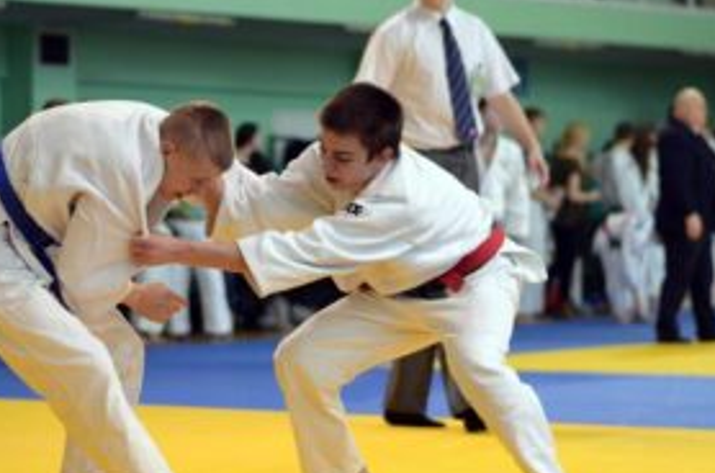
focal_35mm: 108
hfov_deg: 19.0
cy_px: 253
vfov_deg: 12.6
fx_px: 2140
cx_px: 376
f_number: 2
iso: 640
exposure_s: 1/640
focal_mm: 50
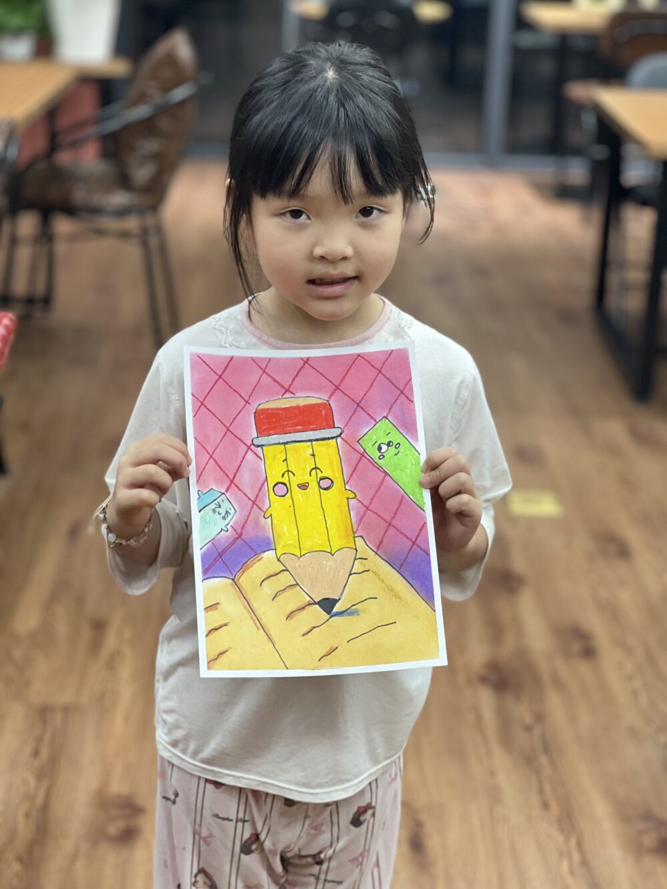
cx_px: 334
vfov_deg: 25.3
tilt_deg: -16.1
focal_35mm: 77
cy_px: 444
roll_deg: -3.0
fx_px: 1978
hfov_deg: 19.1
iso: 125
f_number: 2.8
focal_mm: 9
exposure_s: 1/33
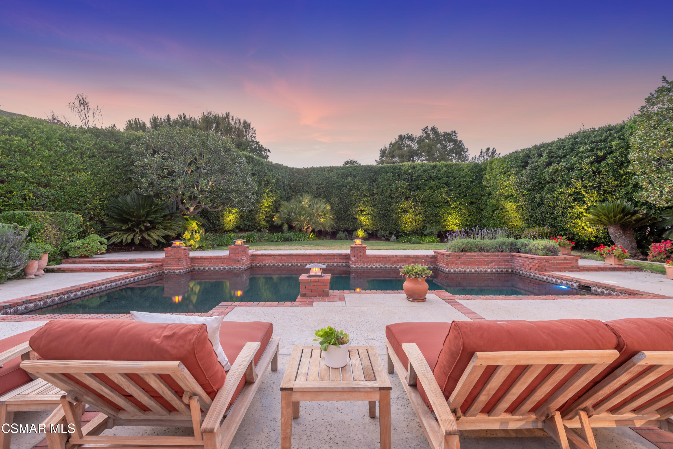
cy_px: 224
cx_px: 336
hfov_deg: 96.7
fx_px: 299
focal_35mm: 16
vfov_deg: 73.8
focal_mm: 16
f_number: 8
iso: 100
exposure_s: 1.6
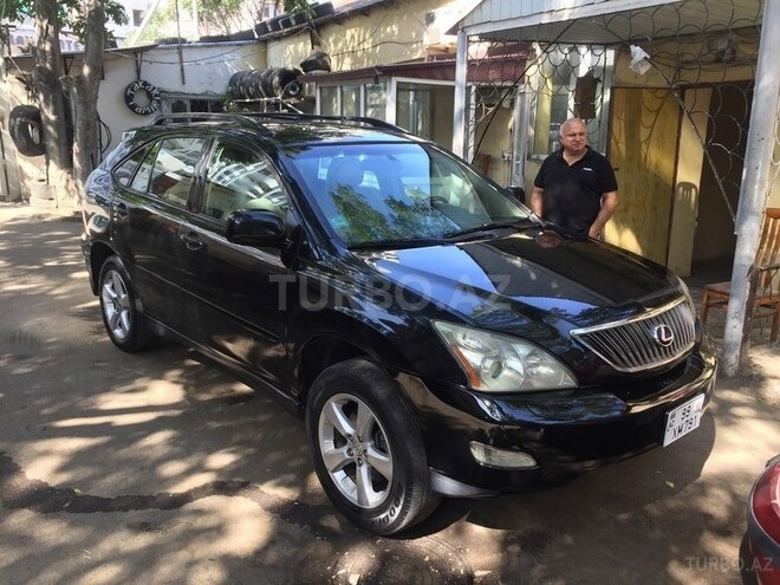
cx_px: 390
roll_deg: -1.4
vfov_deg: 48.2
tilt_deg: -13.3
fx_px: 653
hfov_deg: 61.7
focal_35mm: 29
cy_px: 292
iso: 32
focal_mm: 4.15
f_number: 2.2
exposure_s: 1/133
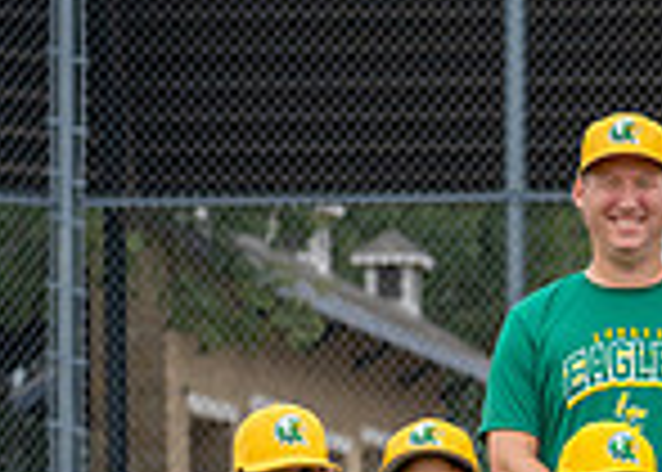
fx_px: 4193
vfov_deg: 6.4
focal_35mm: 223
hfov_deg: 8.7
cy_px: 674
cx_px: 1161
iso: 320
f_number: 2.5
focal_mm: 50
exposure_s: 1/1000
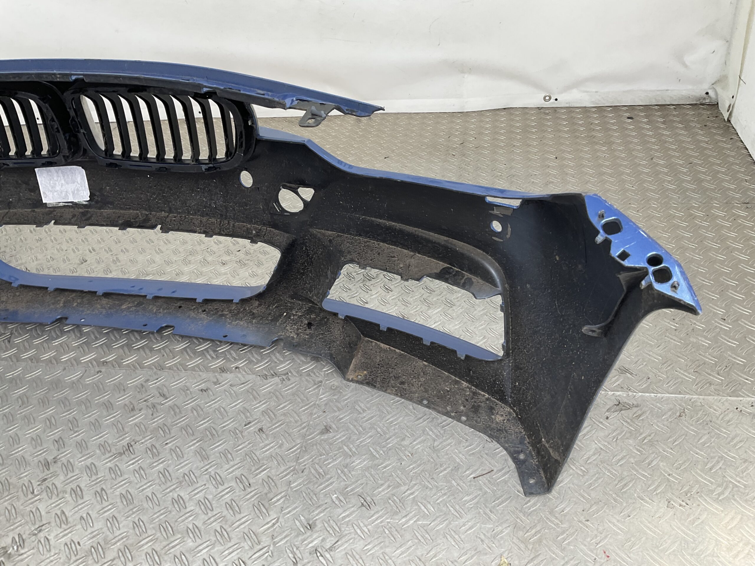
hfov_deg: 61.7
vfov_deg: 48.2
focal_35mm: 29
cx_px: 378
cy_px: 283
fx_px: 633
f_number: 1.8
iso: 20
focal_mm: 3
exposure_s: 1/120
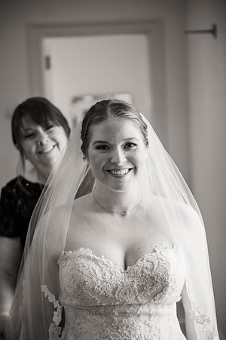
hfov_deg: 19.5
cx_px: 113
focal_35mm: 70
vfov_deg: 28.8
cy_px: 170
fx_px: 659
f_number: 2.8
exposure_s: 1/250
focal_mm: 70
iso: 1000
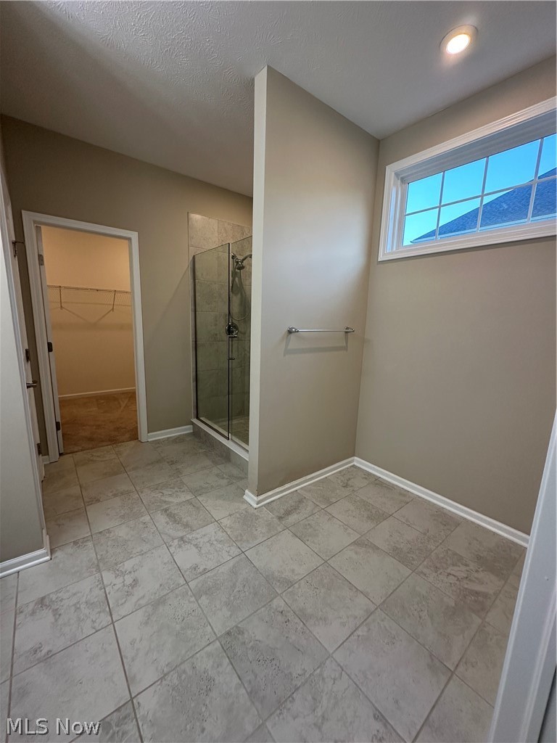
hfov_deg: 85.7
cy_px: 372
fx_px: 300
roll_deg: -2.6
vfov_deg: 102.1
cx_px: 278
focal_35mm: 14
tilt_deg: -9.2
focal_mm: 2.22
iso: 160
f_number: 2.2
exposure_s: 1/120
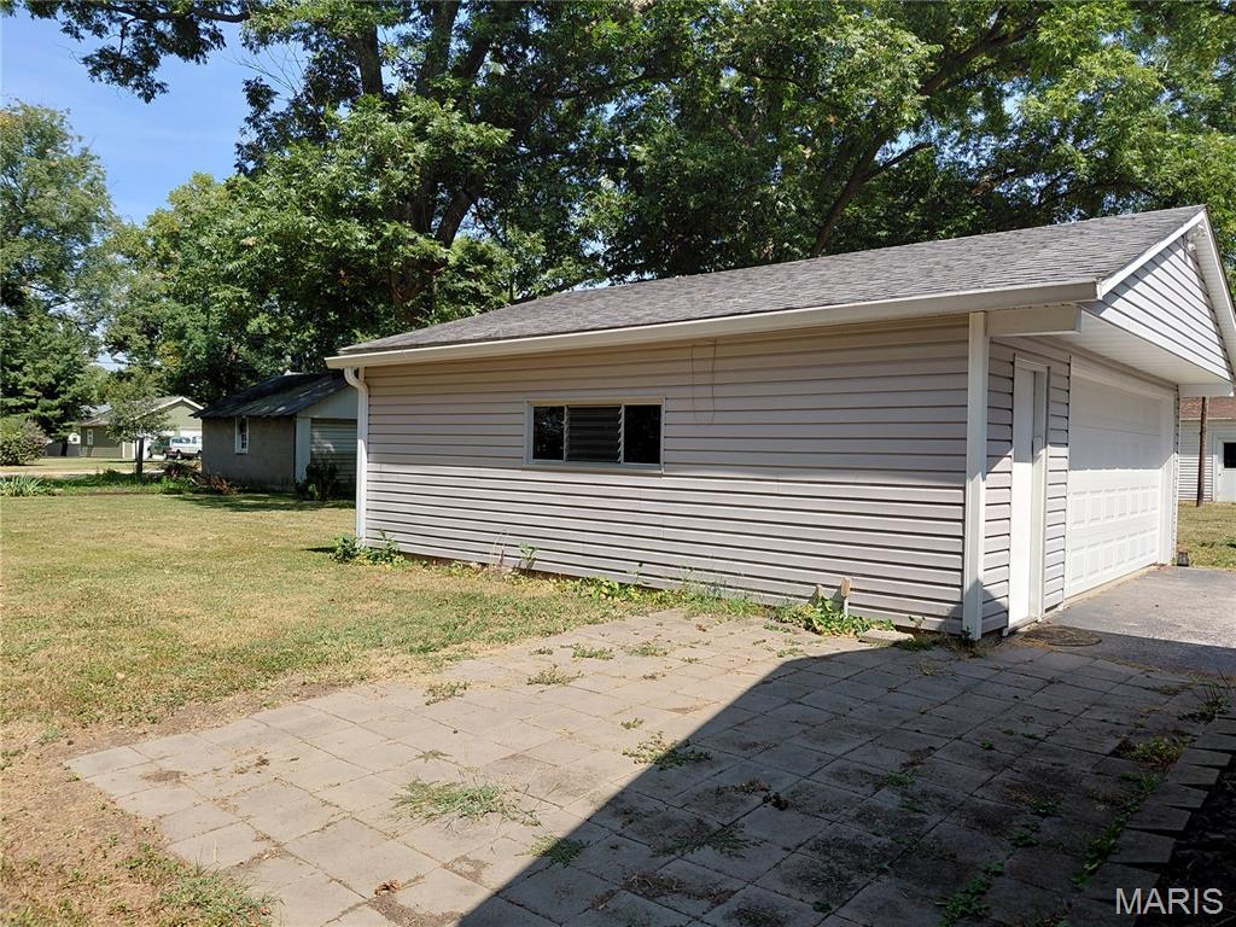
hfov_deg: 69.4
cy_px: 464
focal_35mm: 25
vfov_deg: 54.9
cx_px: 618
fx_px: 893
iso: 50
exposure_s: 1/1661
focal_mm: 4.69
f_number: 1.8
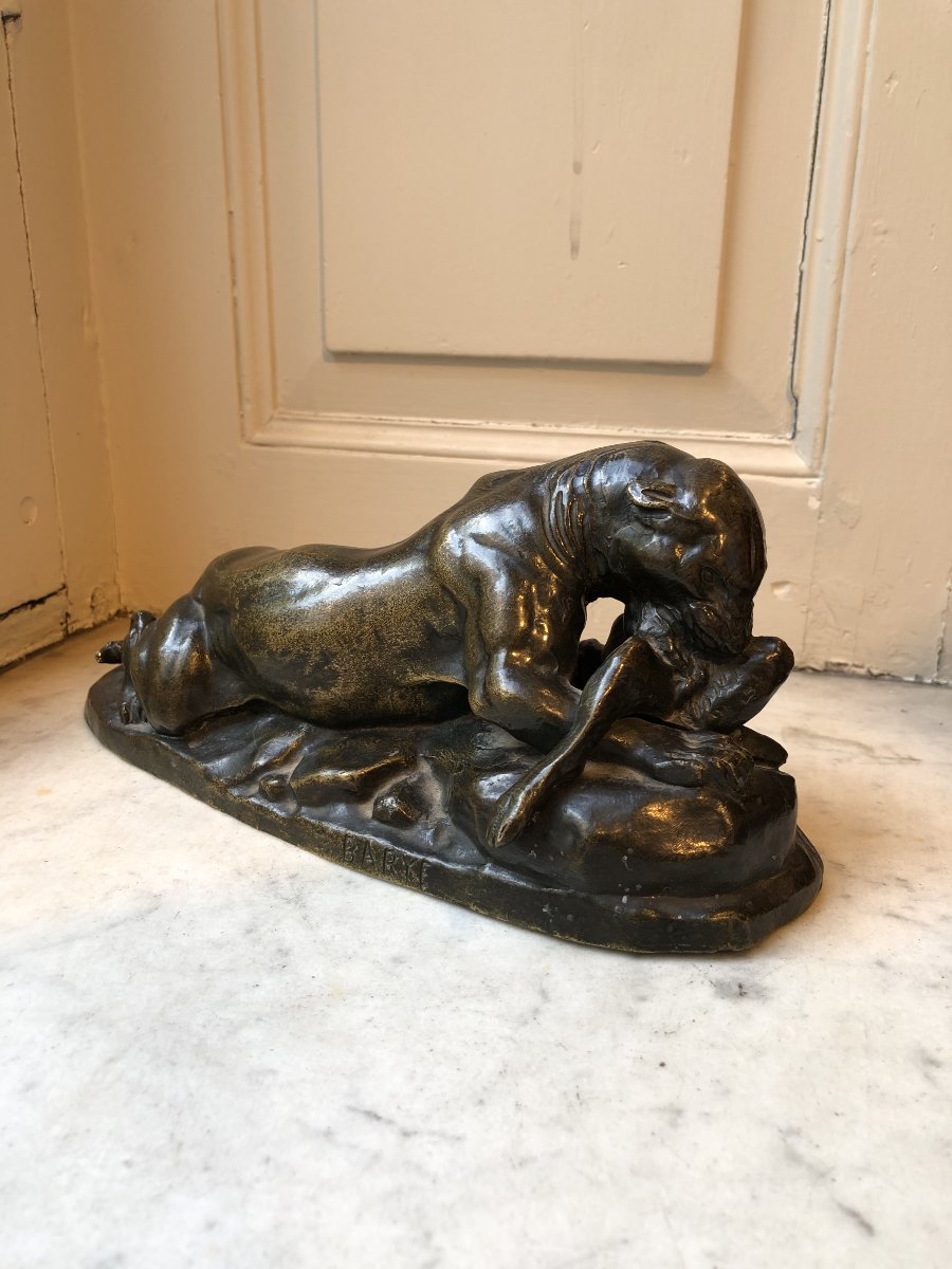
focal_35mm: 28
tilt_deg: -18.7
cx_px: 476
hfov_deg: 49.7
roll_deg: -0.6
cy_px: 634
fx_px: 1027
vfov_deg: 63.4
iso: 25
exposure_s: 1/50
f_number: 1.8
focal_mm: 4
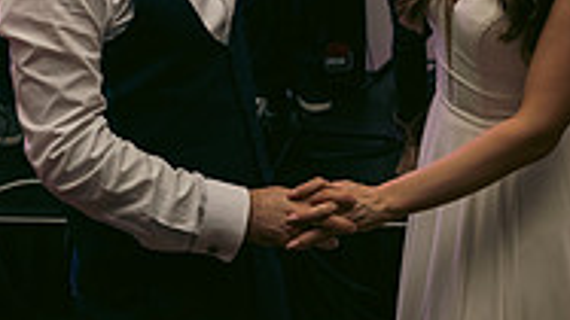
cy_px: -5
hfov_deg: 22.7
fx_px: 1420
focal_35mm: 94
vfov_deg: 12.7
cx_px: 311
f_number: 3.5
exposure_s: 1/160
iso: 800
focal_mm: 29
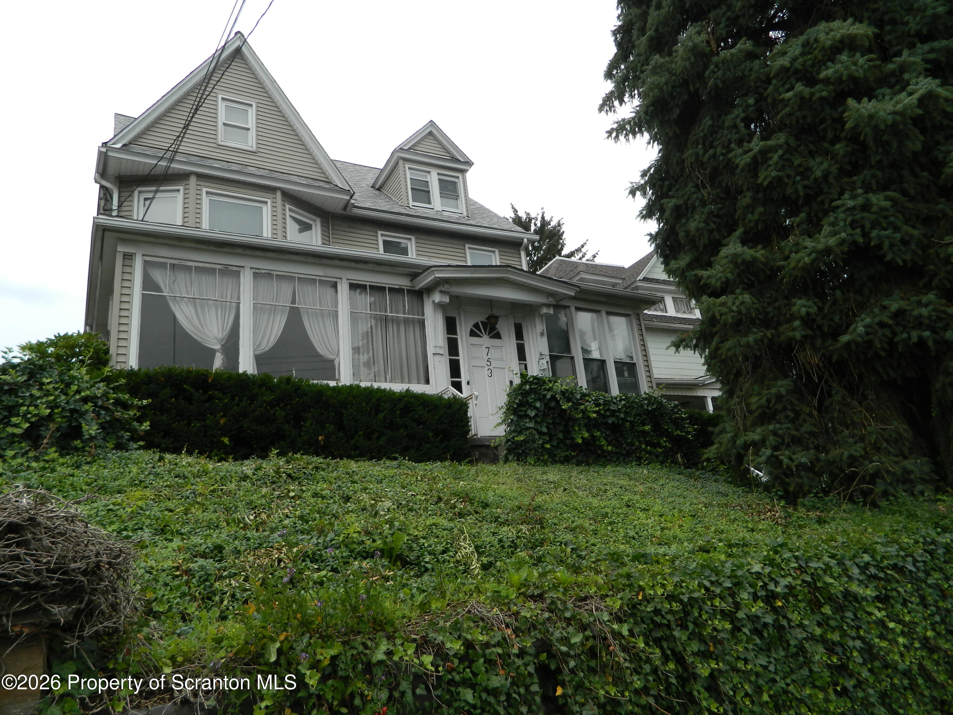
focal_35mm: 25
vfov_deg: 54.9
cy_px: 358
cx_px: 476
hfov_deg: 69.4
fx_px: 688
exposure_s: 1/500
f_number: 3.1
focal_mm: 4.5
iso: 80
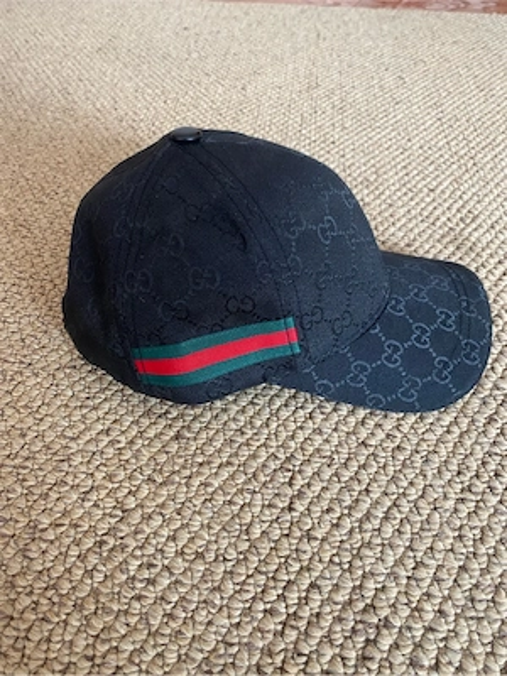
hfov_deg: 53.1
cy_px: 338
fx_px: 508
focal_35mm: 26
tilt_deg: -46.6
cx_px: 254
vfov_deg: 67.3
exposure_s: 1/60
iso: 200
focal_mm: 4.25
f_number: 1.8
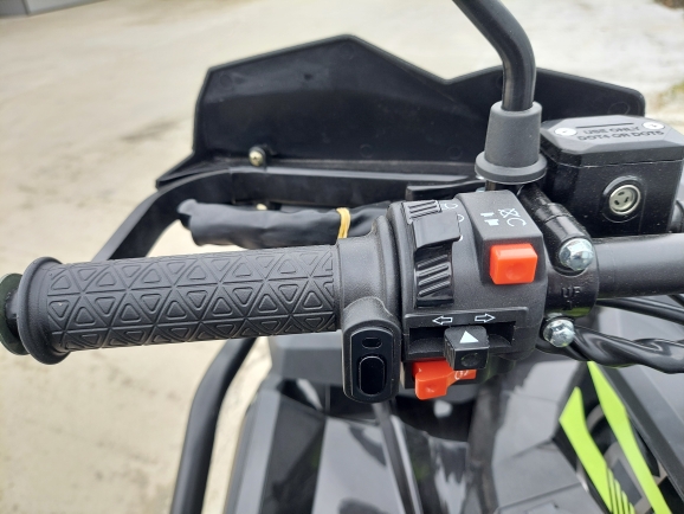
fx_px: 474
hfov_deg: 71.6
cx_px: 342
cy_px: 257
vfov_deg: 56.9
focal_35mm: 24
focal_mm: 5.23
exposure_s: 1/50
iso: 40
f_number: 1.8
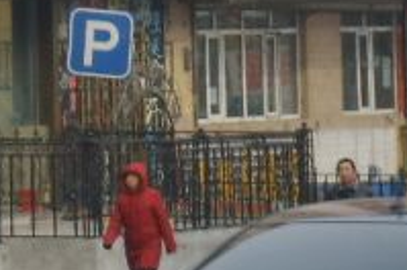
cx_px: -348
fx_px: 5531
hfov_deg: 4.2
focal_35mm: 490
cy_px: -217
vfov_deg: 2.8
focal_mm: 19.8
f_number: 4.5
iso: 50
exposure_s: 1/180
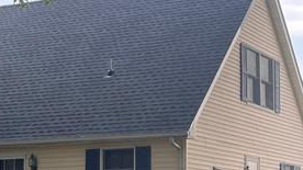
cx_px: 181
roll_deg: +0.3
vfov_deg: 11.5
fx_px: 843
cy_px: 139
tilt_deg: +4.8
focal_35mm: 105
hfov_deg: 20.3
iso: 50
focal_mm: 5.1
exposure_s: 1/858
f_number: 1.6
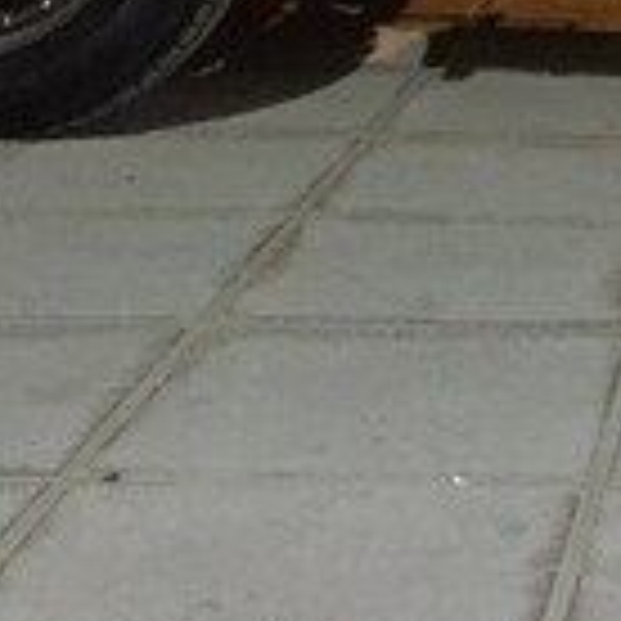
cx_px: 976
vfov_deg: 13.4
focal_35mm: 123
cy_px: -286
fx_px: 2496
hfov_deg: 13.3
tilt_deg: -3.7
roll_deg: -1.9
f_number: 2.2
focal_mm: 4.15
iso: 800
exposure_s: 1/17
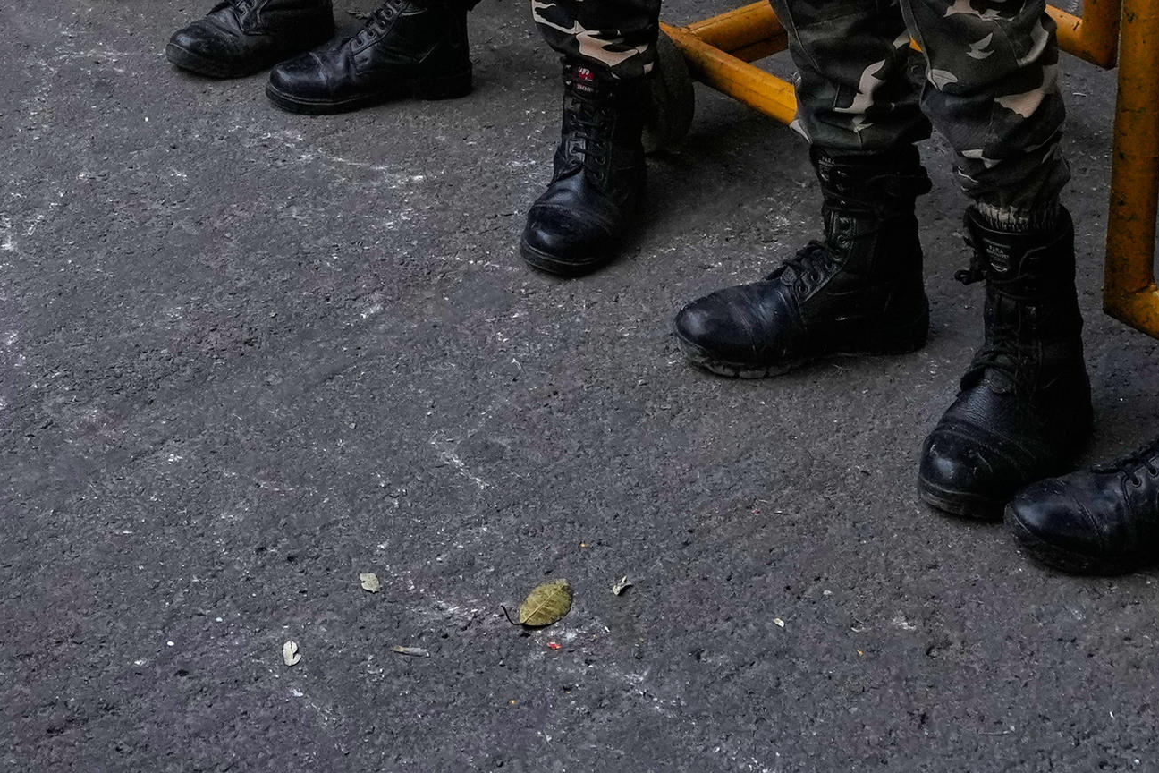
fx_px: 2608
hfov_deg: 24.5
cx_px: 173
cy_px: -714
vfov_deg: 14.4
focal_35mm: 81
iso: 1600
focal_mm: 21
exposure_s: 1/800
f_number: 4.5
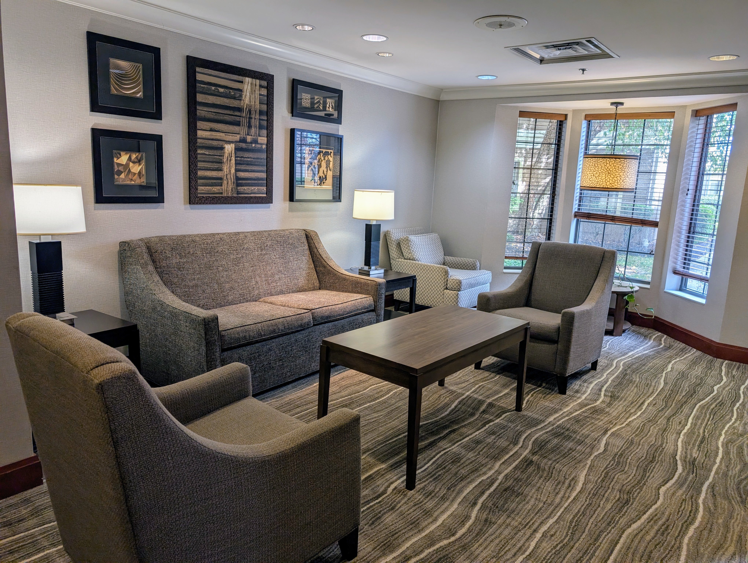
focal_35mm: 24
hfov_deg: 71.5
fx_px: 519
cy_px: 282
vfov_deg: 56.9
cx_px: 374
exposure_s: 1/30
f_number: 1.68
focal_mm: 6.9
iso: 32
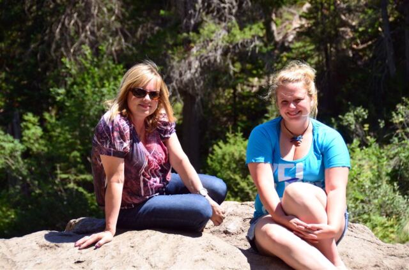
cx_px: 204
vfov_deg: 12.1
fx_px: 1275
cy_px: 135
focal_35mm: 112
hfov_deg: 18.2
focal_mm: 75
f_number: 5.6
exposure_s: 1/500
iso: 200
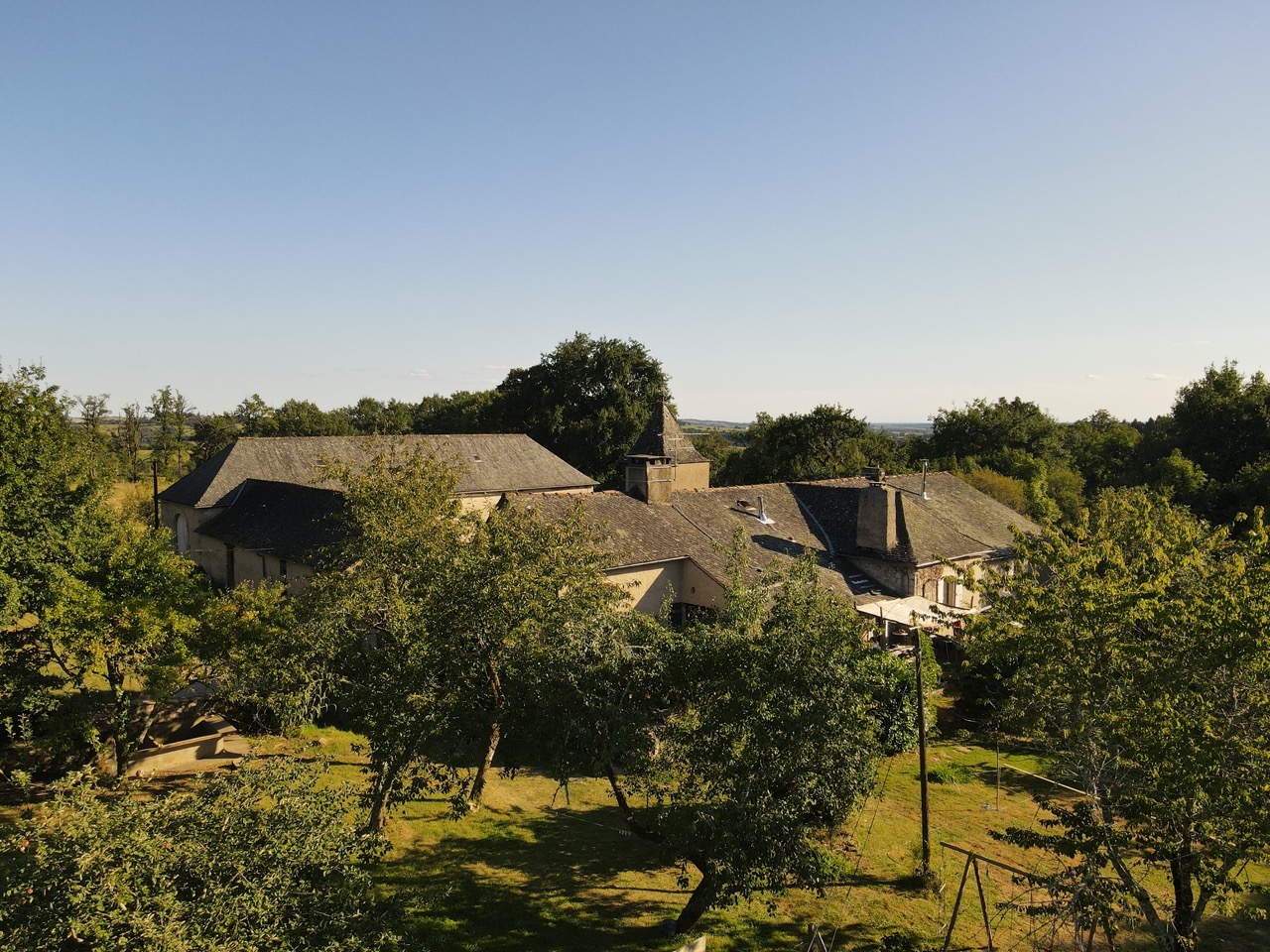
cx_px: 635
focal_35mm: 24
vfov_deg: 56.8
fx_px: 881
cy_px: 476
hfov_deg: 71.6
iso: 100
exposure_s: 1/500
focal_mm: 4.5
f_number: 2.8
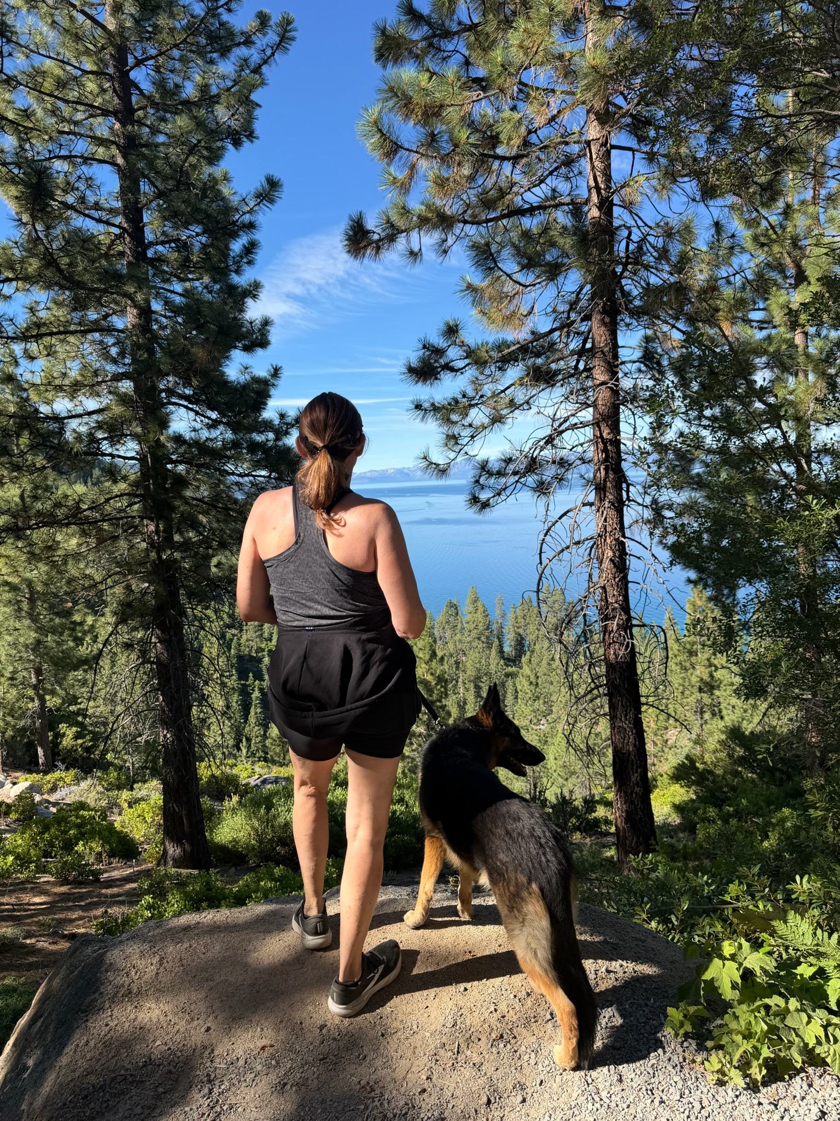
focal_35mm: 24
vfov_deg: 71.6
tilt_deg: -6.9
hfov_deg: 56.8
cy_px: 560
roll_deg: +2.2
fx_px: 777
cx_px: 420
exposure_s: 1/2000
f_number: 1.78
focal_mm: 6.76
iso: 80
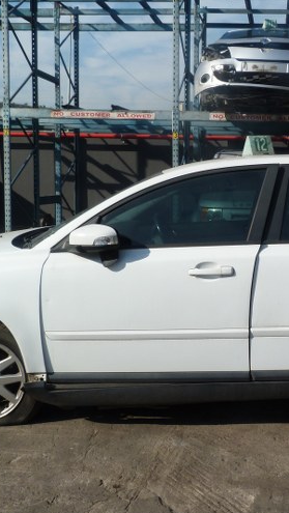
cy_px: 243
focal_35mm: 44
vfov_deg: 46.4
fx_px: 599
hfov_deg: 26.4
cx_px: 250
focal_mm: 4.5
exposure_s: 1/320
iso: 80
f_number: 5.6
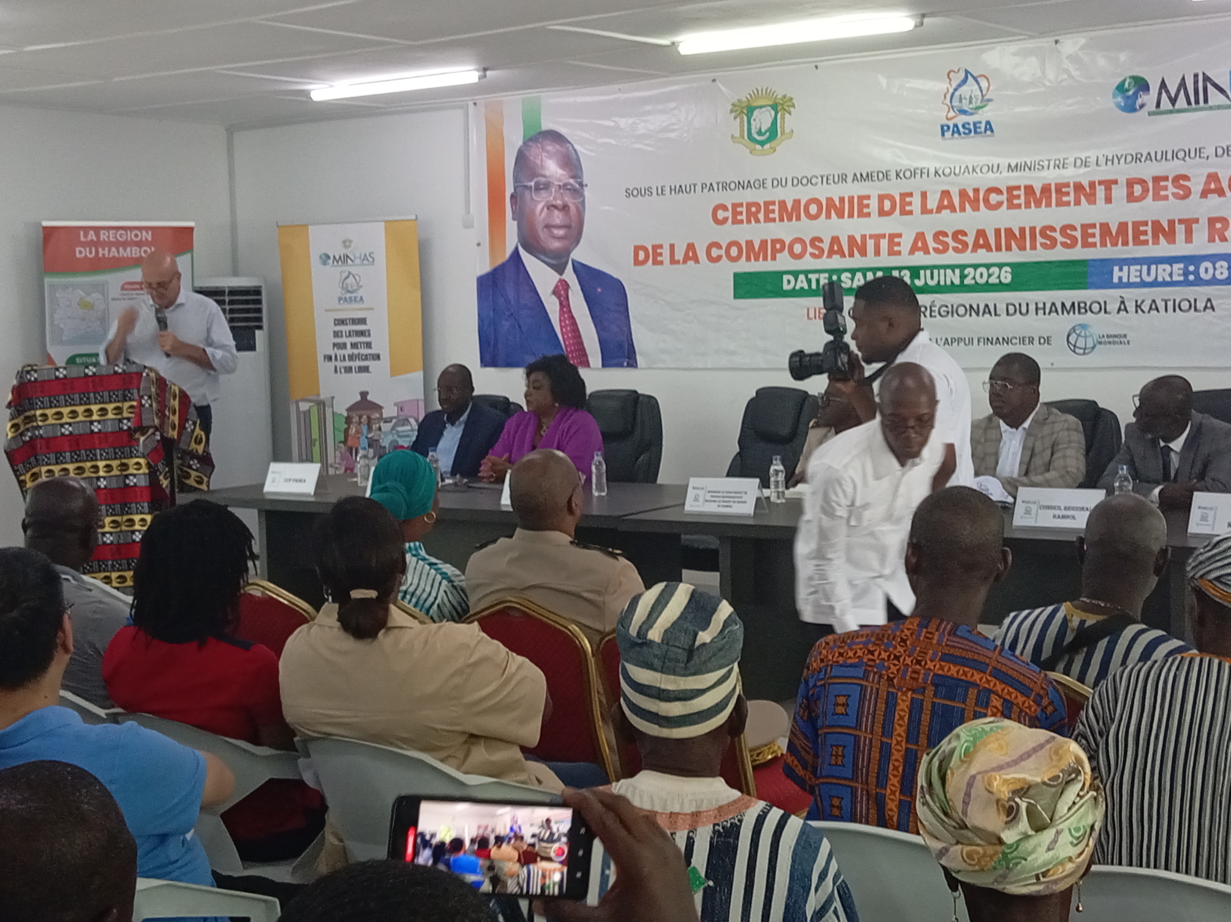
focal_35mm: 50
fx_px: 1777
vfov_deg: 29.1
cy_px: 461
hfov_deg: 38.2
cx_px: 616
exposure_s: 1/33.3
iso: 187
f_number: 1.8
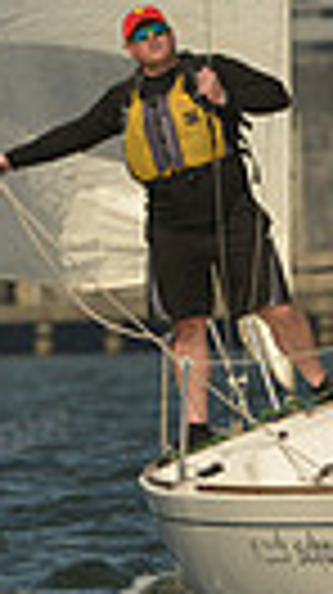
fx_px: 28910
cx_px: 306
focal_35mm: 1837
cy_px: 191
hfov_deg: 0.7
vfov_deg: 1.2
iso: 320
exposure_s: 1/1600
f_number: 7.1
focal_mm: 400
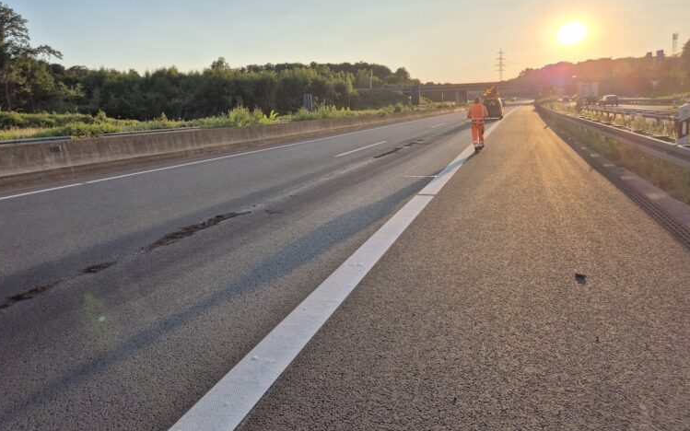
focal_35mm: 25
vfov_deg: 49.0
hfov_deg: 72.6
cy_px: 173
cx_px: 344
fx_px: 470
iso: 25
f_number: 1.8
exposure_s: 1/1460
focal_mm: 5.4
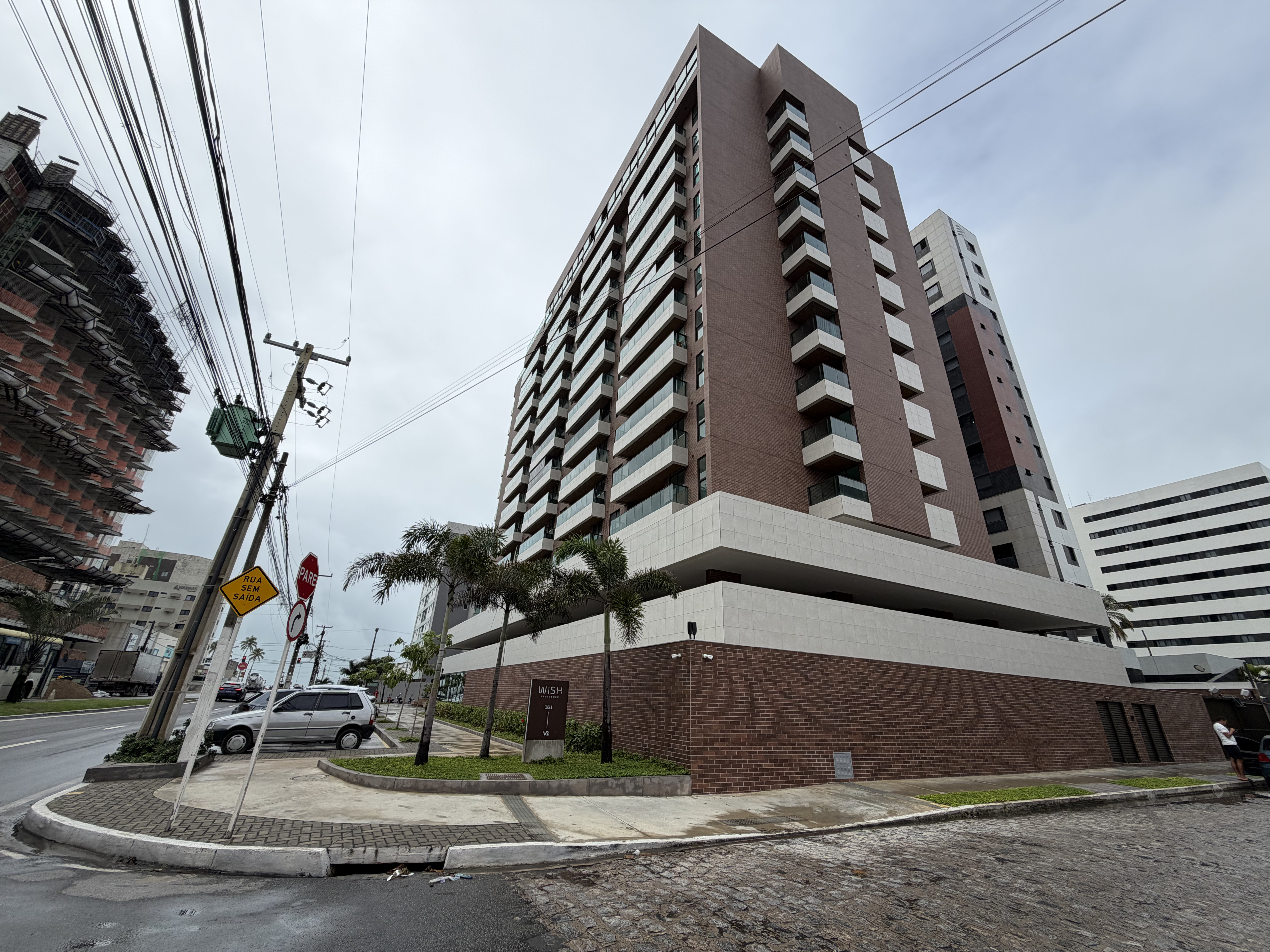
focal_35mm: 14
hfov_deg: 102.1
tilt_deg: +23.3
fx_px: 514
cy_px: 476
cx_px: 635
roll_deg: -2.2
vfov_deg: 85.7
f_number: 2.2
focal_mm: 2.22
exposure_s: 1/914
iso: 32
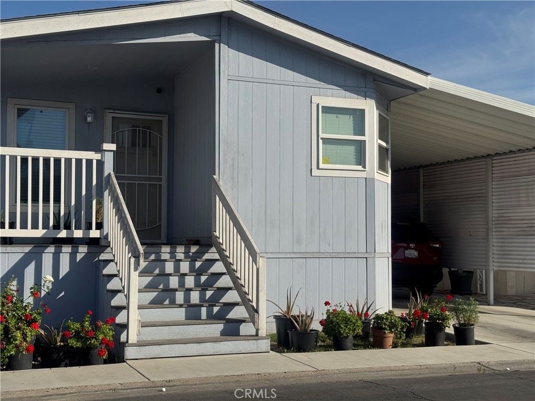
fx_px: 742
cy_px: 200
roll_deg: -1.0
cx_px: 268
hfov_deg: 39.7
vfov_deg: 30.3
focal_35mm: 48
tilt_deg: +3.0
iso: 64
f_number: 1.78
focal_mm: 6.76
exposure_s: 1/7937
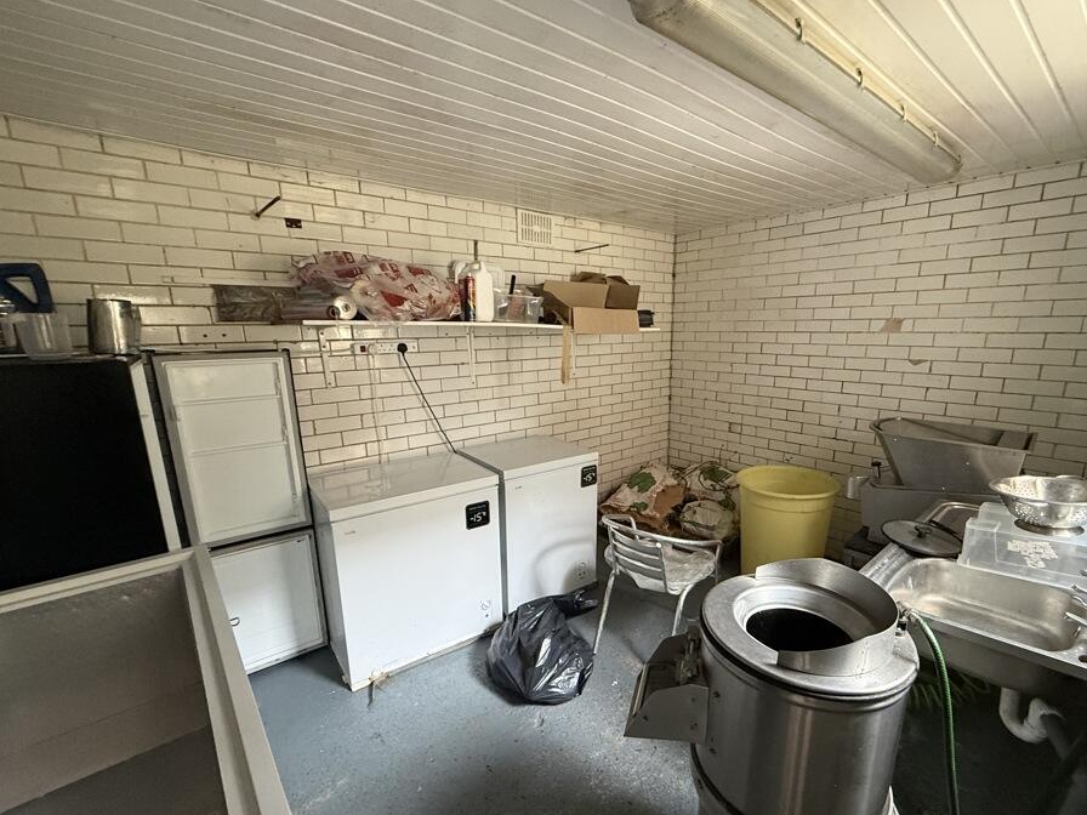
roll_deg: +1.1
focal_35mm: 16
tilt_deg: -13.4
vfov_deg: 77.9
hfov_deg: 94.3
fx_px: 502
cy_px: 444
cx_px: 582
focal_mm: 2.22
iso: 500
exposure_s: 1/60
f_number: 2.2
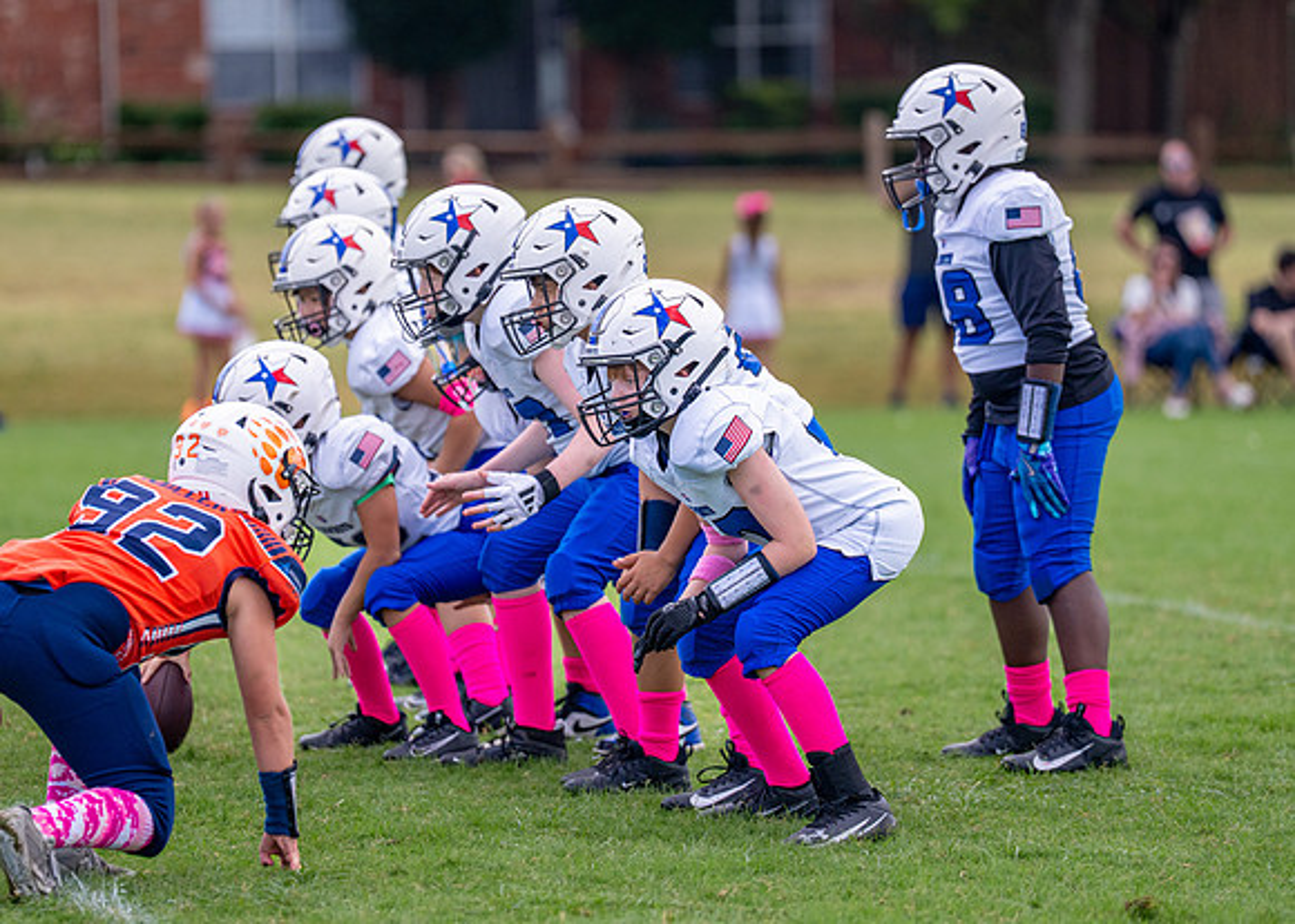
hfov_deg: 8.0
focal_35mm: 253
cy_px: 398
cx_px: 574
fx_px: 9309
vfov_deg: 5.7
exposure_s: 1/3200
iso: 400
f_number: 2.8
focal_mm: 185
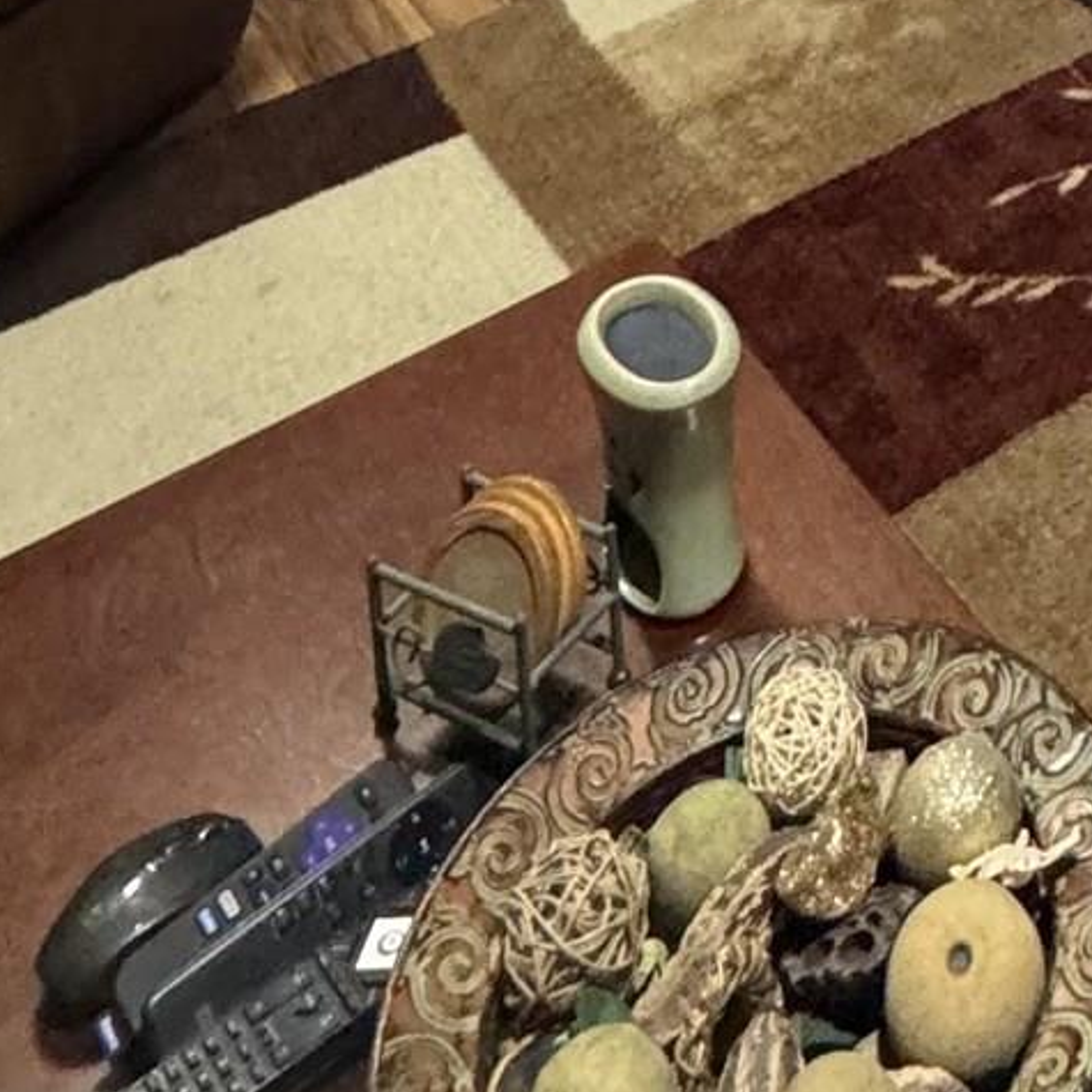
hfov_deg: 25.4
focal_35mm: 60
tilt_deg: -4.3
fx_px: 2141
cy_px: -1060
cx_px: 1349
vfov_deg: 18.8
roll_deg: +2.0
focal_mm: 2.22
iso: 640
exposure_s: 1/60
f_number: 2.2
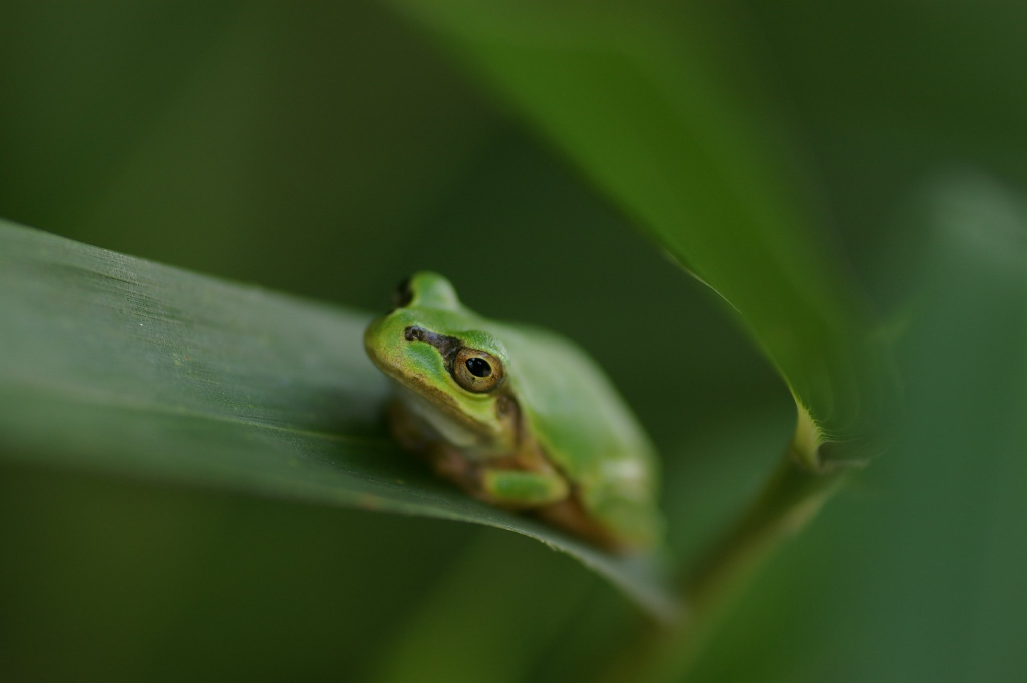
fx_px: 3848
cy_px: 342
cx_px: 514
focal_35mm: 135
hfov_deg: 15.2
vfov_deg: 10.1
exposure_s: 1/160
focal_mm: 90
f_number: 2.8
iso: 200
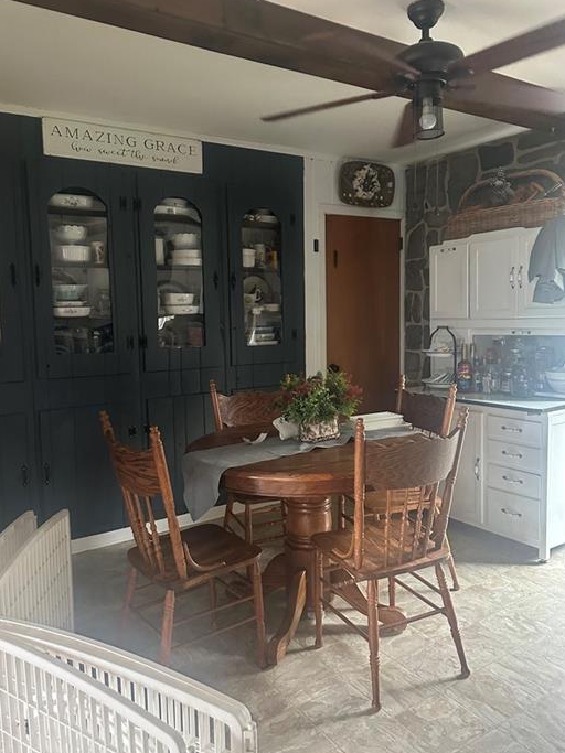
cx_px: 298
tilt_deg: -4.7
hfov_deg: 51.3
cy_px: 364
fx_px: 588
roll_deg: +1.3
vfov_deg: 65.3
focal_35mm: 27
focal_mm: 6.86
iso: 640
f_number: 1.78
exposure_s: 1/60
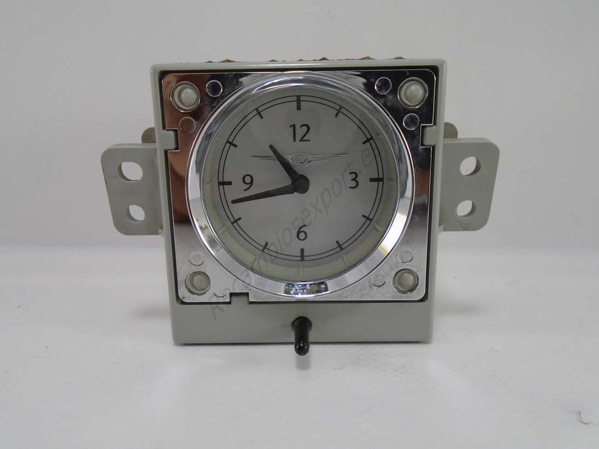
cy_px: 224
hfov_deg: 67.3
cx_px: 300
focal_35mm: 26
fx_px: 450
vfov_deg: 53.0
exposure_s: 1/125
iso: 100
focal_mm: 4.6
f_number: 3.2
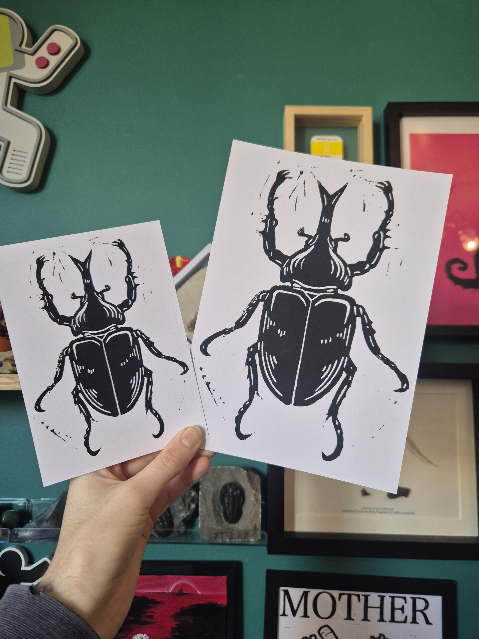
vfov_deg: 73.9
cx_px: 240
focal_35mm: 23
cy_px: 320
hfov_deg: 58.9
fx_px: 424
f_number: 1.8
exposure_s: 1/100
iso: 250
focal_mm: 5.4
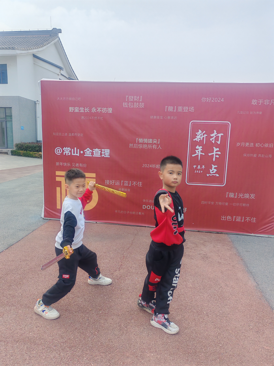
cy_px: 183
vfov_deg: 65.3
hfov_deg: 51.4
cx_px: 137
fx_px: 285
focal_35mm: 27
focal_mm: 5.52
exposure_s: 1/1600
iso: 50
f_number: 1.95
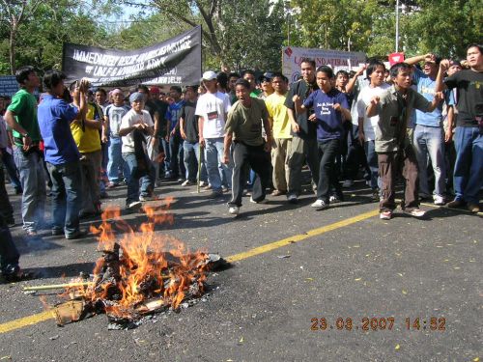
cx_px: 242
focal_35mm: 34
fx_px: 474
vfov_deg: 41.8
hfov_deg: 54.0
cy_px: 181
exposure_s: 1/150
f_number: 4.9
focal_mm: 5.7
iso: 50
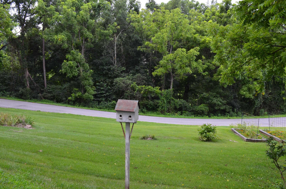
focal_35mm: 34
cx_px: 146
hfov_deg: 55.9
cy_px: 97
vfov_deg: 38.7
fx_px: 270
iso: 360
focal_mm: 22
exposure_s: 1/60
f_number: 10
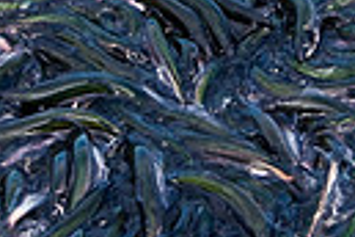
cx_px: 333
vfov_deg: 4.6
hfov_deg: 6.9
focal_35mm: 297
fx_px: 2929
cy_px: 4
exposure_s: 1/125
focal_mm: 44
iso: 100
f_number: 6.7
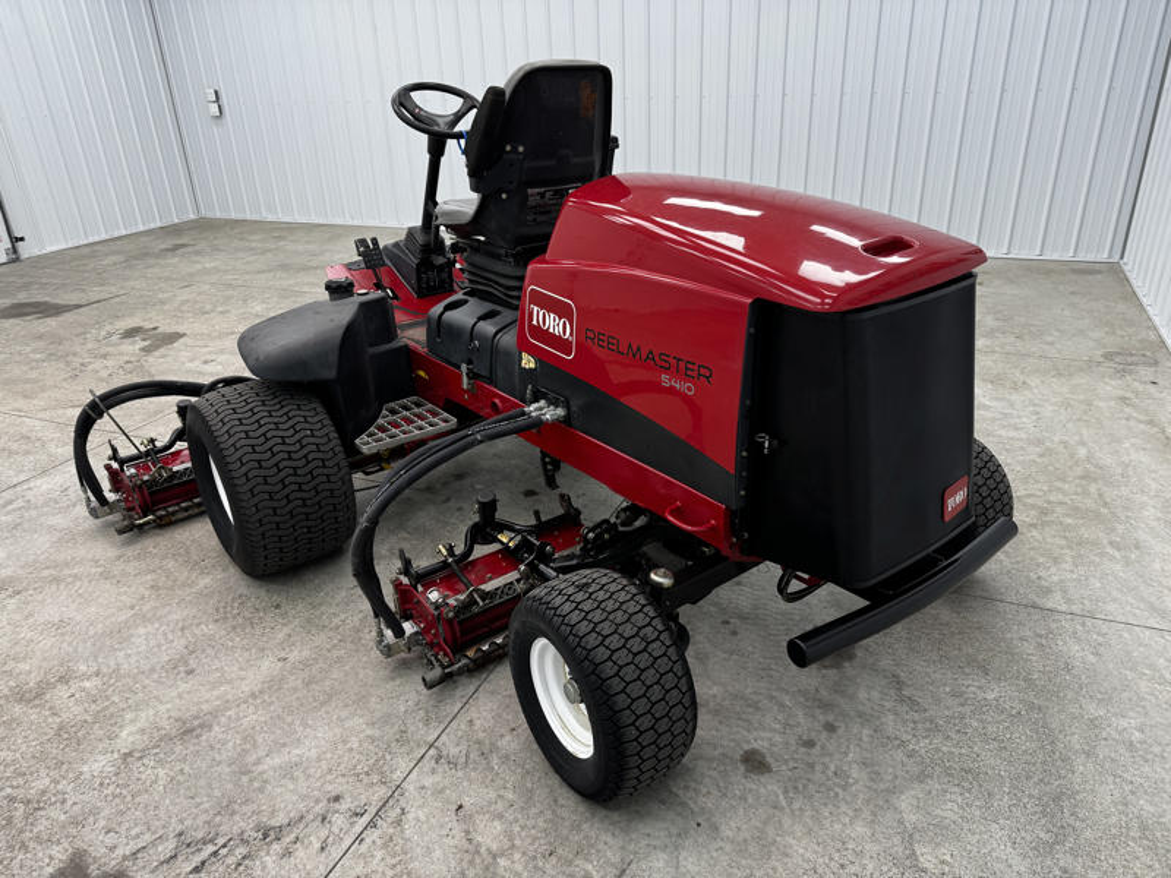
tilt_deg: -25.6
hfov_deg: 71.6
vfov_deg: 56.8
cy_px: 439
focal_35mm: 24
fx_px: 812
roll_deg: +1.8
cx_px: 586
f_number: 1.78
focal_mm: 6.76
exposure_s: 1/120
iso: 125
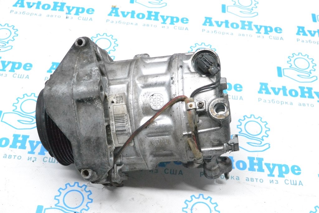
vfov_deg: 26.5
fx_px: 452
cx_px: 160
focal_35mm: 51
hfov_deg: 38.9
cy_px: 106
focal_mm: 34
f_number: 9
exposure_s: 1/160
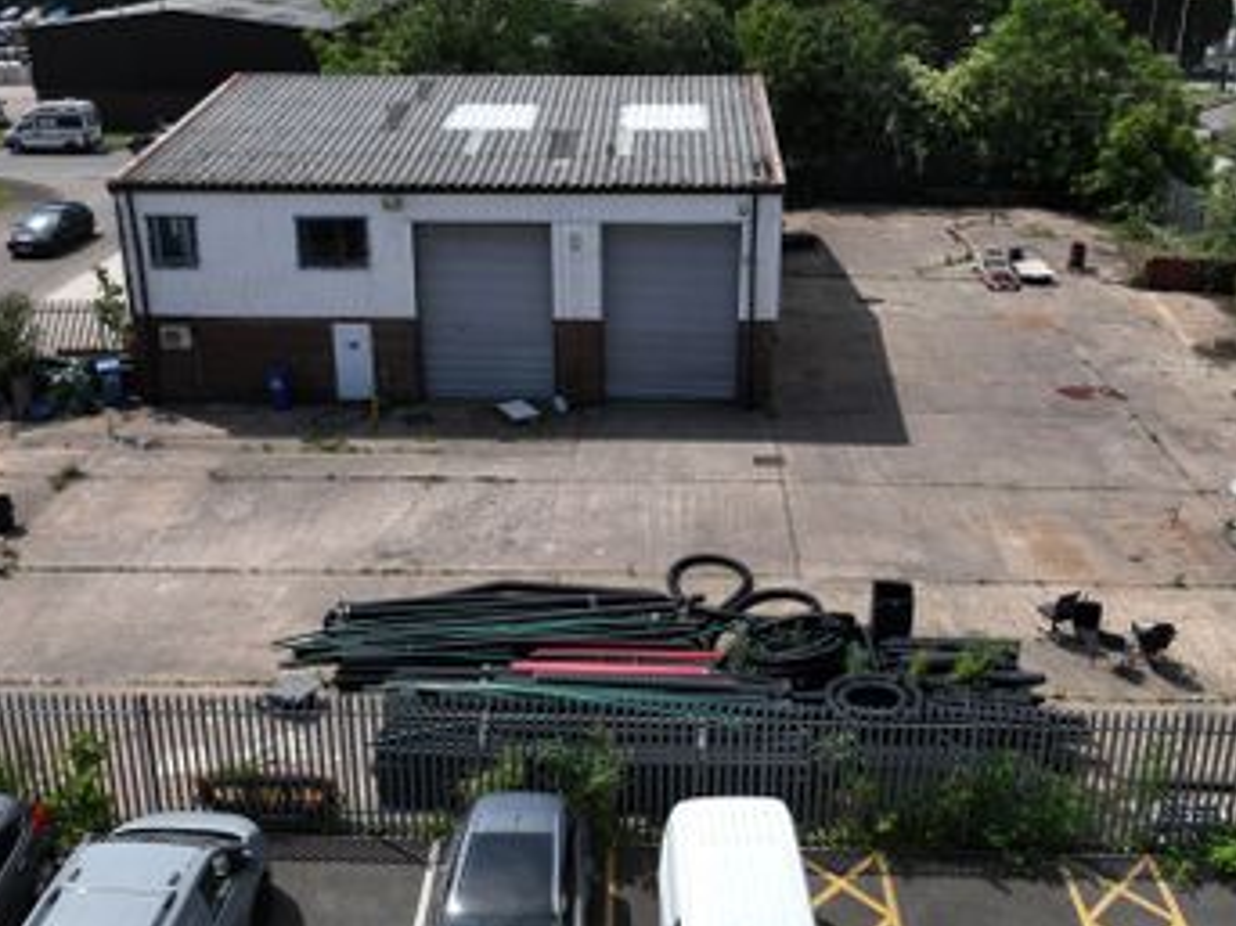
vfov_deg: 49.6
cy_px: 407
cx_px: 638
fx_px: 999
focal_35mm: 28
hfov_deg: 63.4
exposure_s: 1/200
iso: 100
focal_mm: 12.29
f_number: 2.8
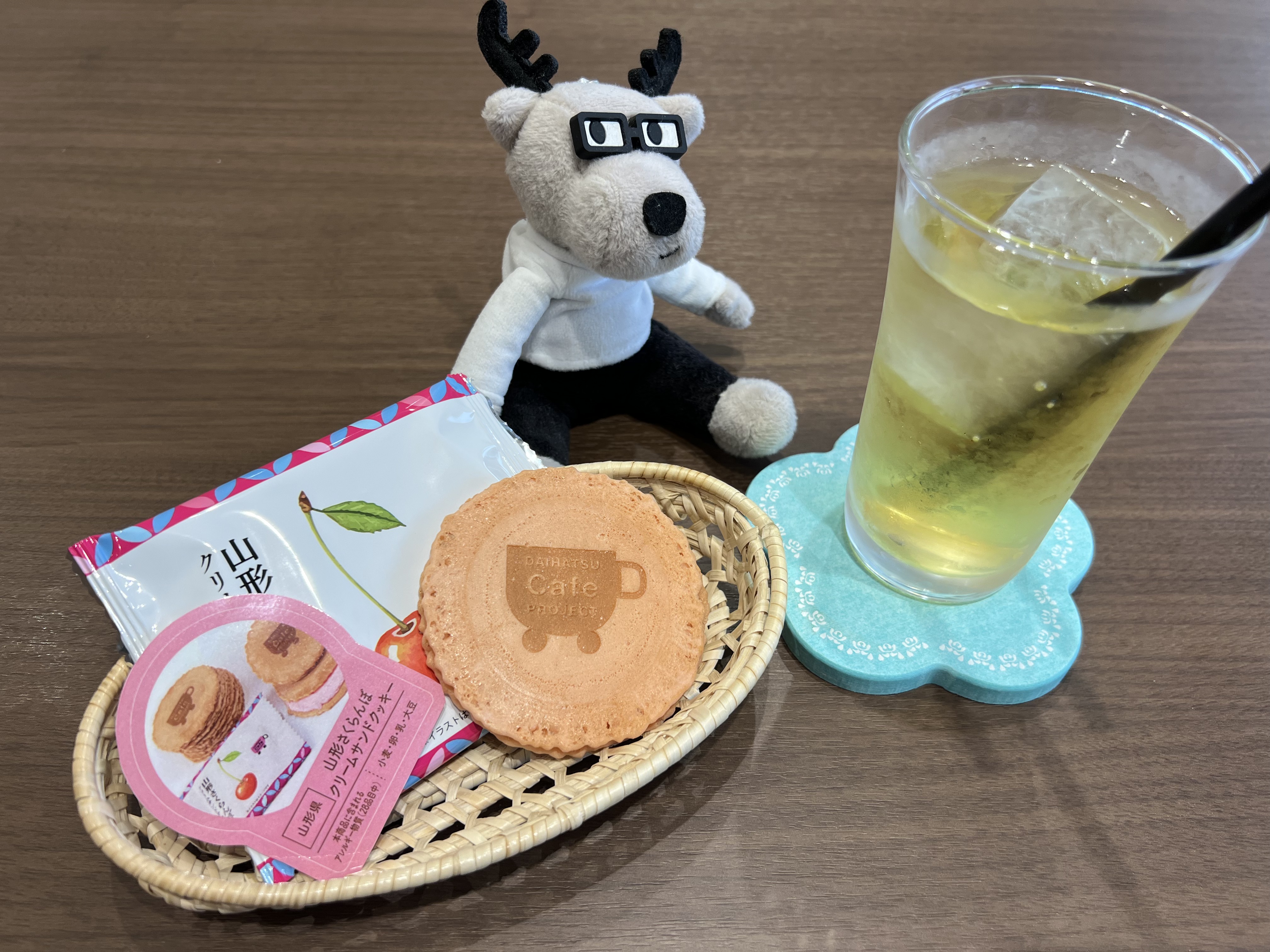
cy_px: 476
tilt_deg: -49.0
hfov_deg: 67.3
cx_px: 635
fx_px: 954
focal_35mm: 26
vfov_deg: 53.1
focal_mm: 5.7
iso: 50
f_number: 1.5
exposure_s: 1/301
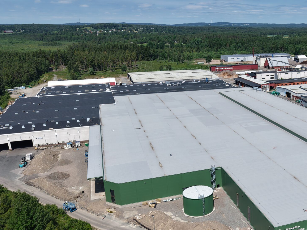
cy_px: 139
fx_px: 372
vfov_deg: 34.2
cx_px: 260
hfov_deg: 42.1
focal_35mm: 42
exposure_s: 1/4000
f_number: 1.8
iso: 110
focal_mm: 8.67
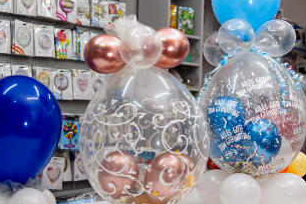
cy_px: 90
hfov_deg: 33.8
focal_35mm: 59
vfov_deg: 23.0
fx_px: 502
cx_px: 180
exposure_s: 1/1000
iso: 800
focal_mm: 30
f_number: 2.8
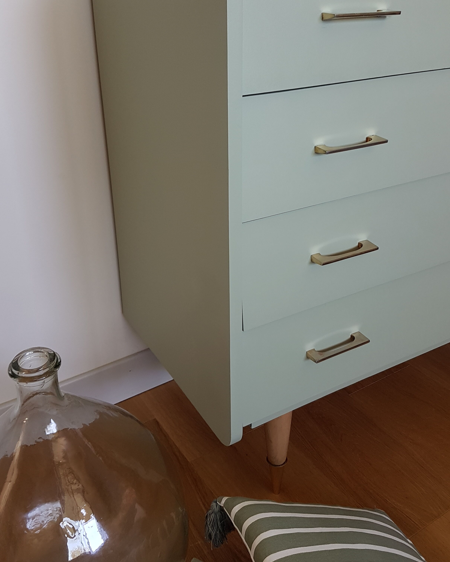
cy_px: 212
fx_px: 566
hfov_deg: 43.3
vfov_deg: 52.3
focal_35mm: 34
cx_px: 237
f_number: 1.7
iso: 50
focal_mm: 4.2
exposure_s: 1/50
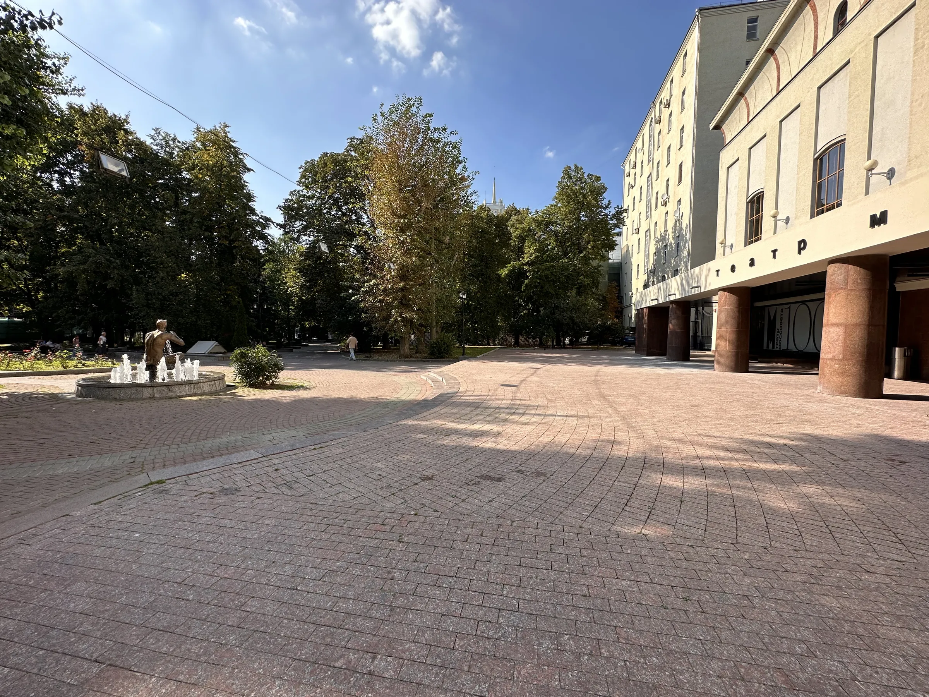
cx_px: 464
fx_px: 376
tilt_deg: -3.0
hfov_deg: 102.1
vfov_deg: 85.7
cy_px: 348
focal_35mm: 14
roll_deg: +0.8
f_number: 2.2
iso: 50
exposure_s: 1/796
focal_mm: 2.22
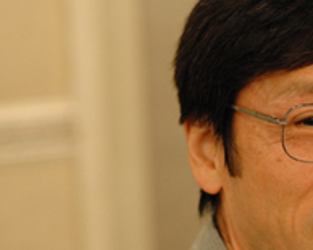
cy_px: 215
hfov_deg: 12.2
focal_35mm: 155
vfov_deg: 9.9
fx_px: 1435
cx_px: 348
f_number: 2.8
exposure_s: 1/100
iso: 1600
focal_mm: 50
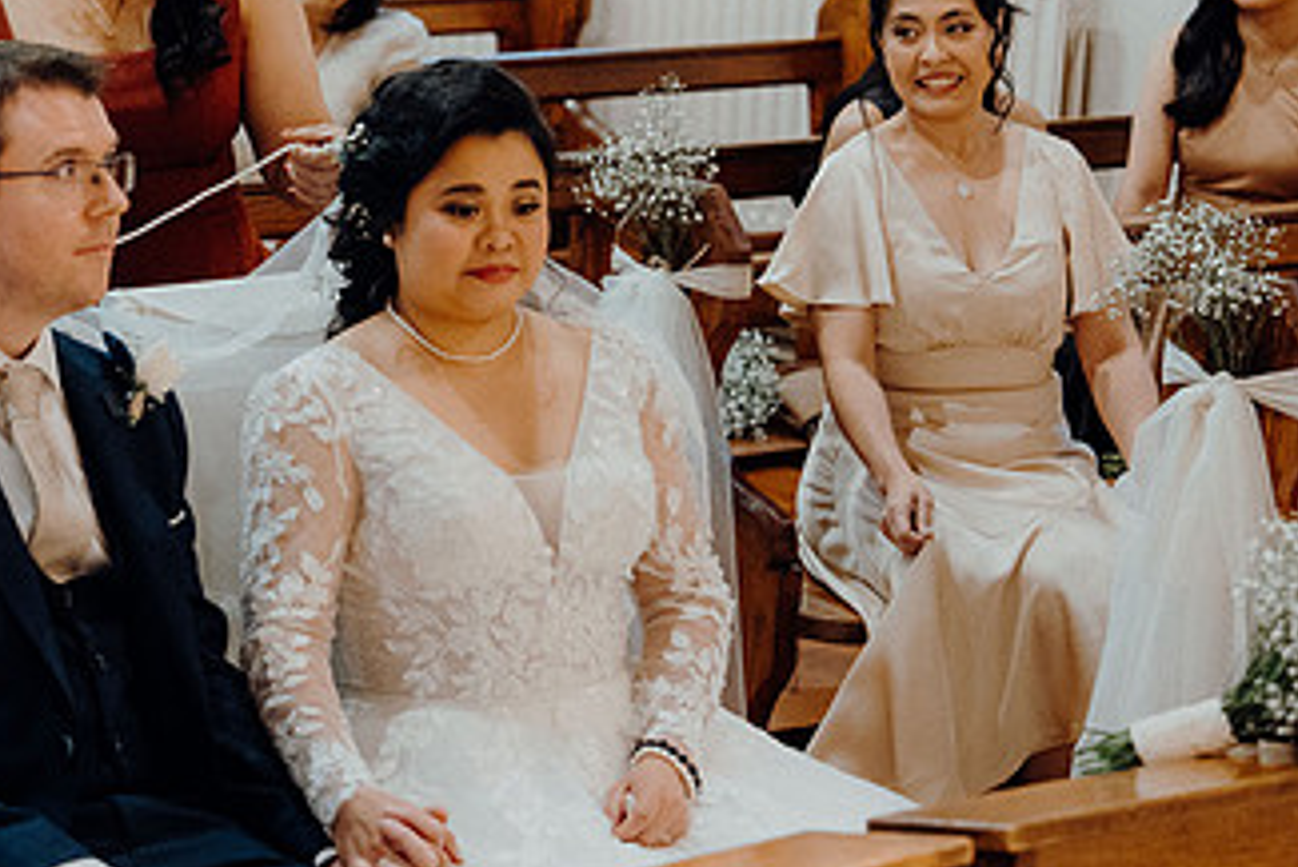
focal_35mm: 125
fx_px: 4509
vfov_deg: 11.0
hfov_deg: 16.2
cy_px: 238
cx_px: 144
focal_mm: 70
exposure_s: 1/160
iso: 4000
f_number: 3.2
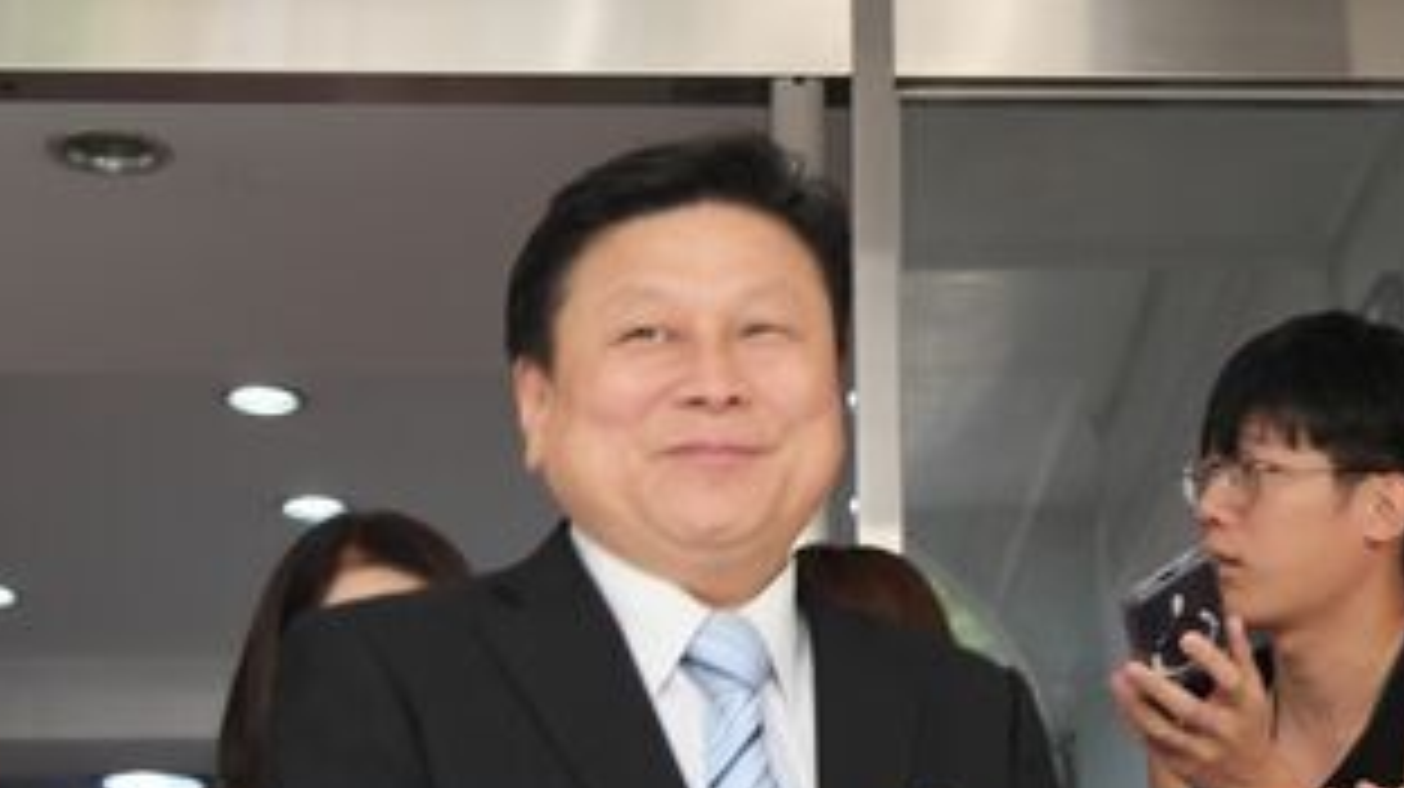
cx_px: 680
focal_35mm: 43
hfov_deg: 47.4
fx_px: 1600
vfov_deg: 27.3
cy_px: 583
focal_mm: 21.3
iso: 640
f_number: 2.8
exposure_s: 1/200
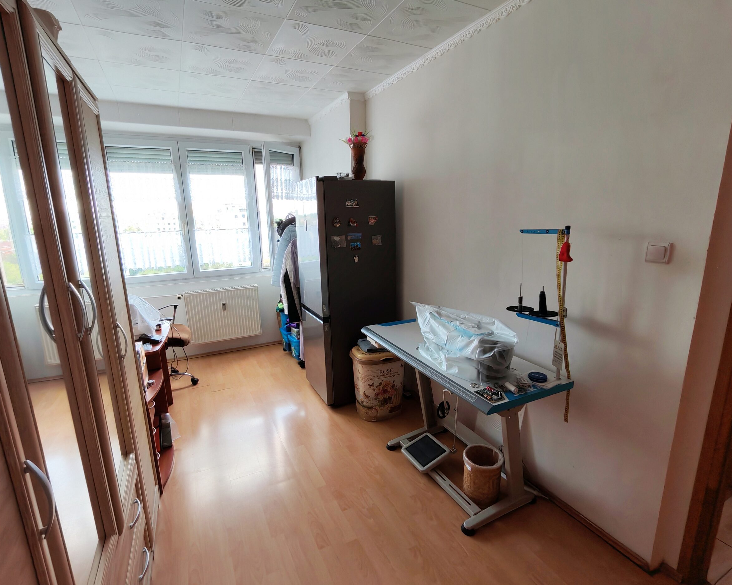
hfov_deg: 89.6
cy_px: 297
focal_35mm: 17
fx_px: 368
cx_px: 354
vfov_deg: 77.0
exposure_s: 1/100
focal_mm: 1.96
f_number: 2.2
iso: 64
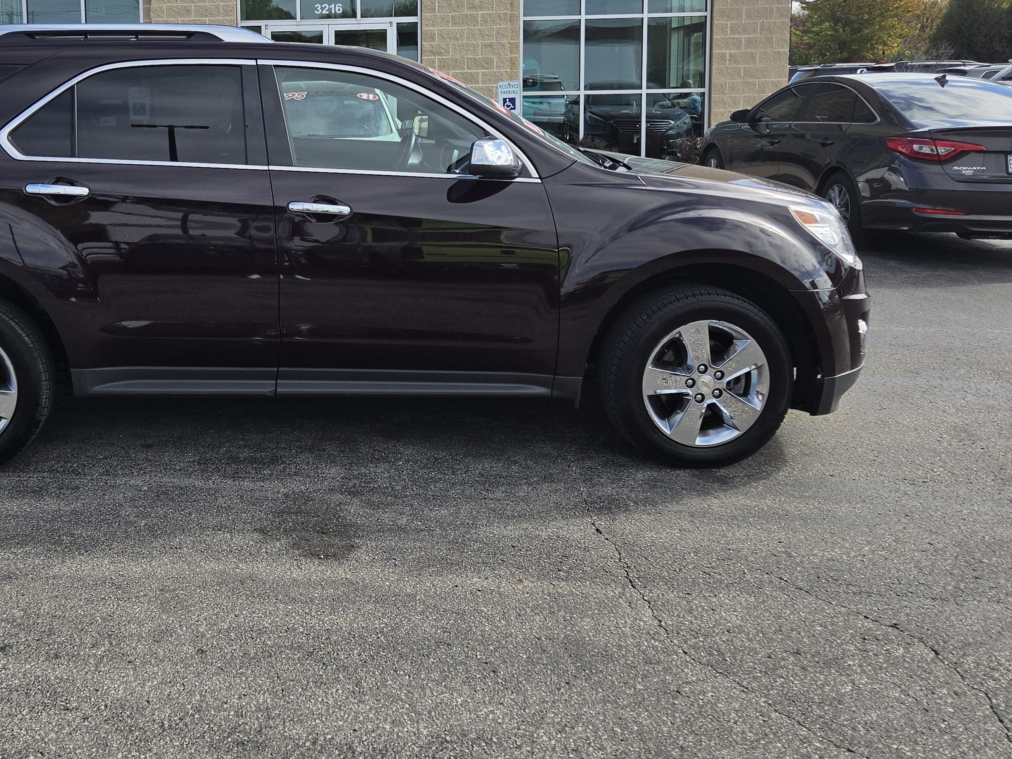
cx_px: 298
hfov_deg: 47.7
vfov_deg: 36.8
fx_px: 1111
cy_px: 190
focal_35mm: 38
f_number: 1.8
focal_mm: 5.4
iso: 80
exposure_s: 1/5860
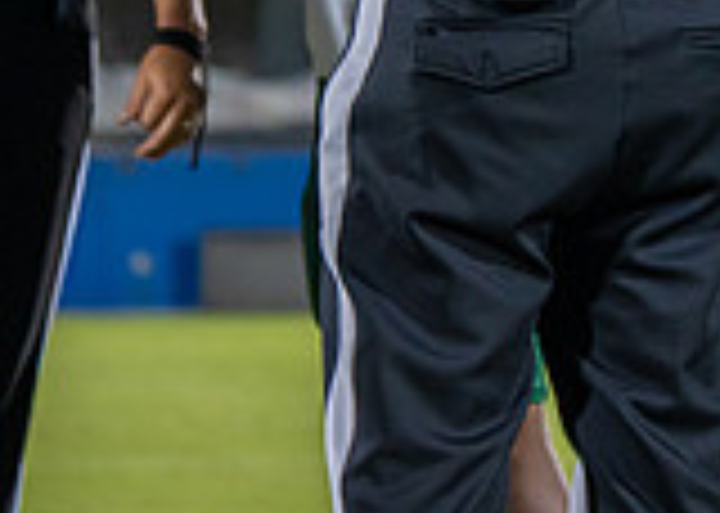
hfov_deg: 6.5
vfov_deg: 4.6
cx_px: 898
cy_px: -460
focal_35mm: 306
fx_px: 6252
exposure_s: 1/500
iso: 640
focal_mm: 70
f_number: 2.8
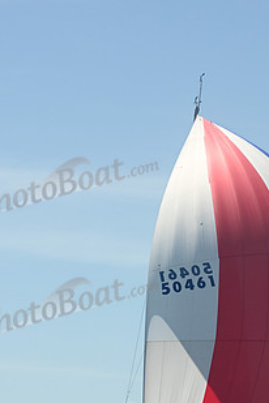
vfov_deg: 11.1
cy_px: 355
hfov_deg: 7.4
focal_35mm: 184
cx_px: 227
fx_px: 2062
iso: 320
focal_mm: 98
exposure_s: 1/1000
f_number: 9
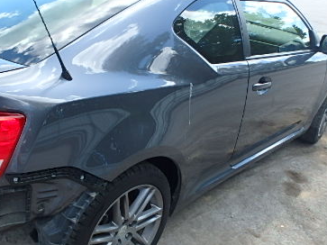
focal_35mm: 37
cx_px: 109
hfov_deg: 49.3
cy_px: 112
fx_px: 349
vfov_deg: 38.6
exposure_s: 1/200
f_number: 3.5
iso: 125
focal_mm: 3.7
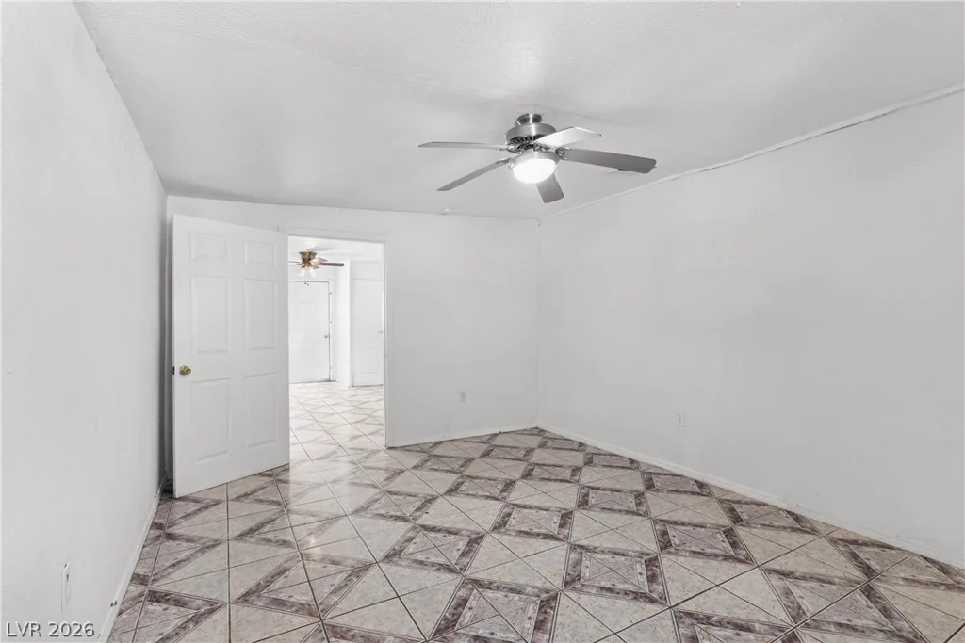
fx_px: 456
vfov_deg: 70.5
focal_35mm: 17
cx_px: 482
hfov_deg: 93.3
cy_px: 322
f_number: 8
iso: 400
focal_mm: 17
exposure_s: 1/20
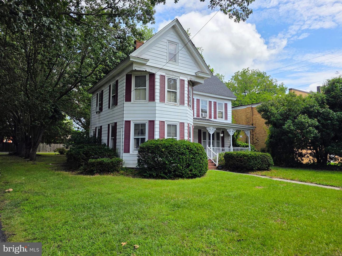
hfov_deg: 73.9
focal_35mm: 23
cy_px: 128
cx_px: 171
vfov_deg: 58.9
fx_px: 227
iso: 80
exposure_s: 1/6150
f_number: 1.7
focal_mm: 6.3
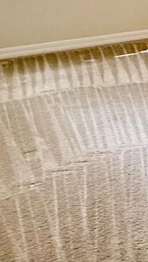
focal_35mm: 67
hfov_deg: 16.7
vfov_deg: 27.5
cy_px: -54
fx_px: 467
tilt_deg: -6.2
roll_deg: -0.3
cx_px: 209
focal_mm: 2.22
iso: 500
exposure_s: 1/120
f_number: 2.2
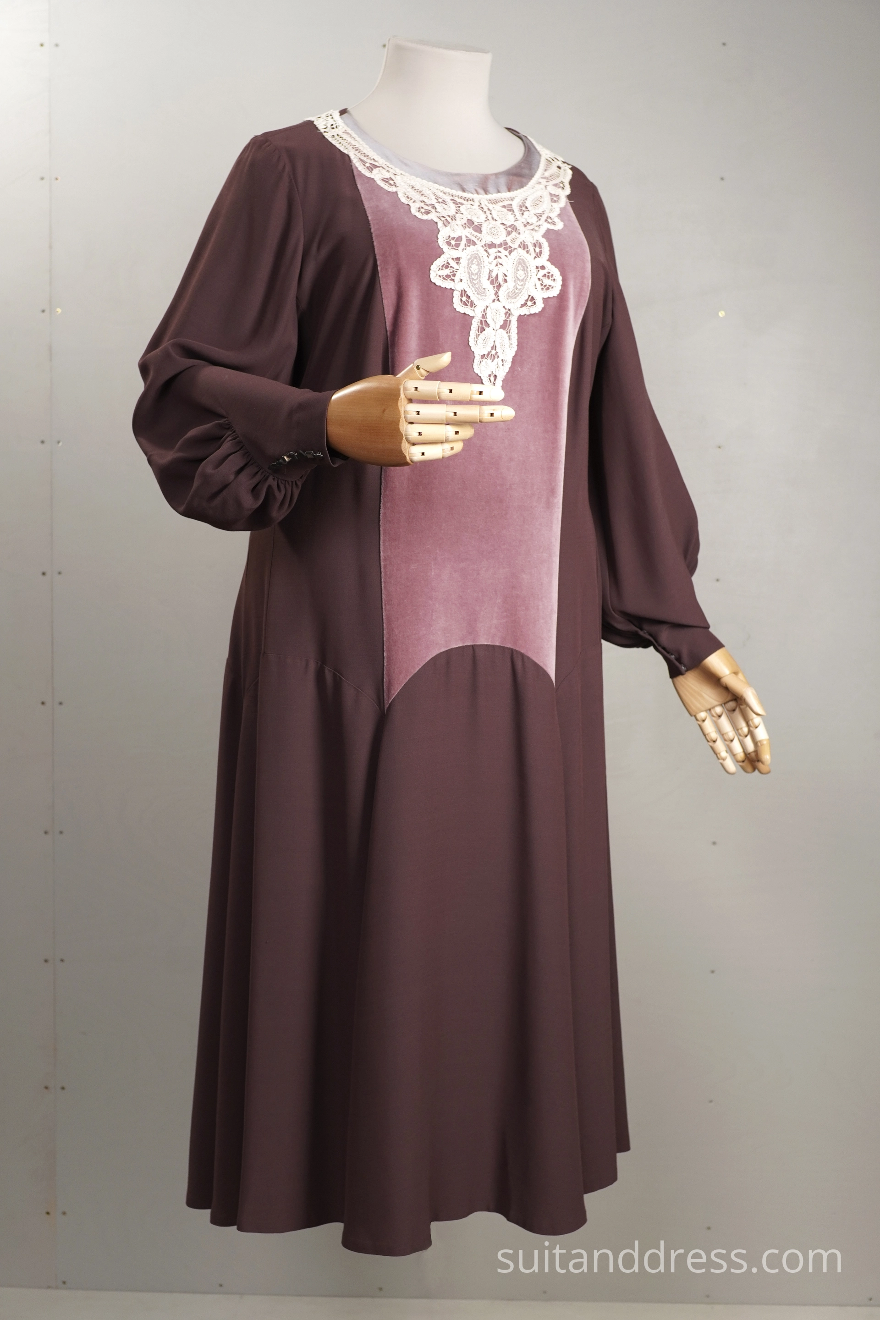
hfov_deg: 28.1
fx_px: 1760
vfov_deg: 41.1
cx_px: 440
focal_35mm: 48
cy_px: 660
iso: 400
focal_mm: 32
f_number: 4.5
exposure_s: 1/80
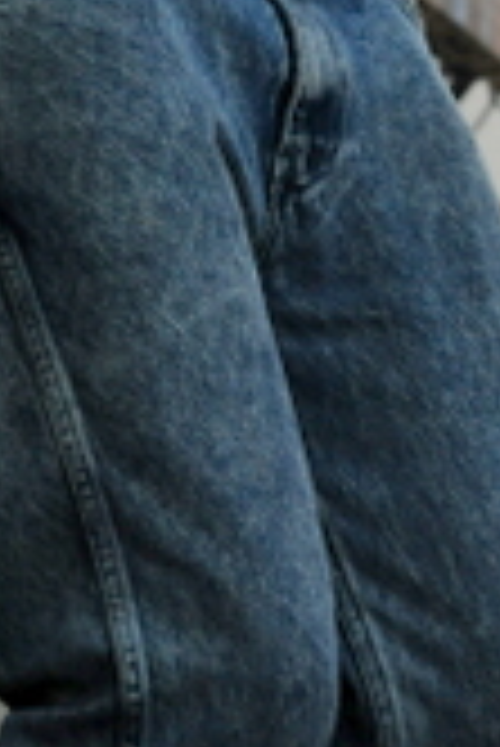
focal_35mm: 455
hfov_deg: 3.0
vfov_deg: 4.5
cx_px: 176
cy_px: -666
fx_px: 9459
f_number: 11
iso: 1250
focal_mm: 105
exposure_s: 1/800
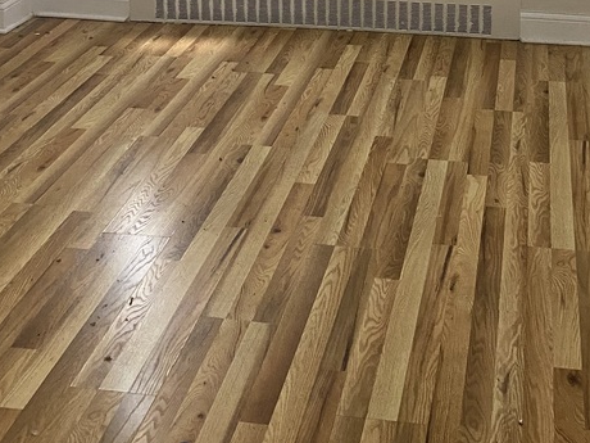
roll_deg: -1.0
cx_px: 408
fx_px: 1040
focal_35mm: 61
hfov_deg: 31.4
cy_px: -140
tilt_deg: -9.7
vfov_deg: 21.6
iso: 320
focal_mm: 4.25
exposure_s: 1/60
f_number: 1.8
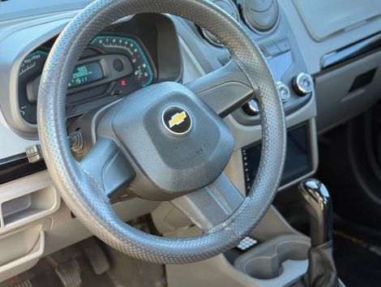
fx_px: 529
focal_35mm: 48
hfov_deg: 39.6
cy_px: 144
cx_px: 190
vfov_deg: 30.3
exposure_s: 1/103
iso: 200
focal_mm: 6.76
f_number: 1.78
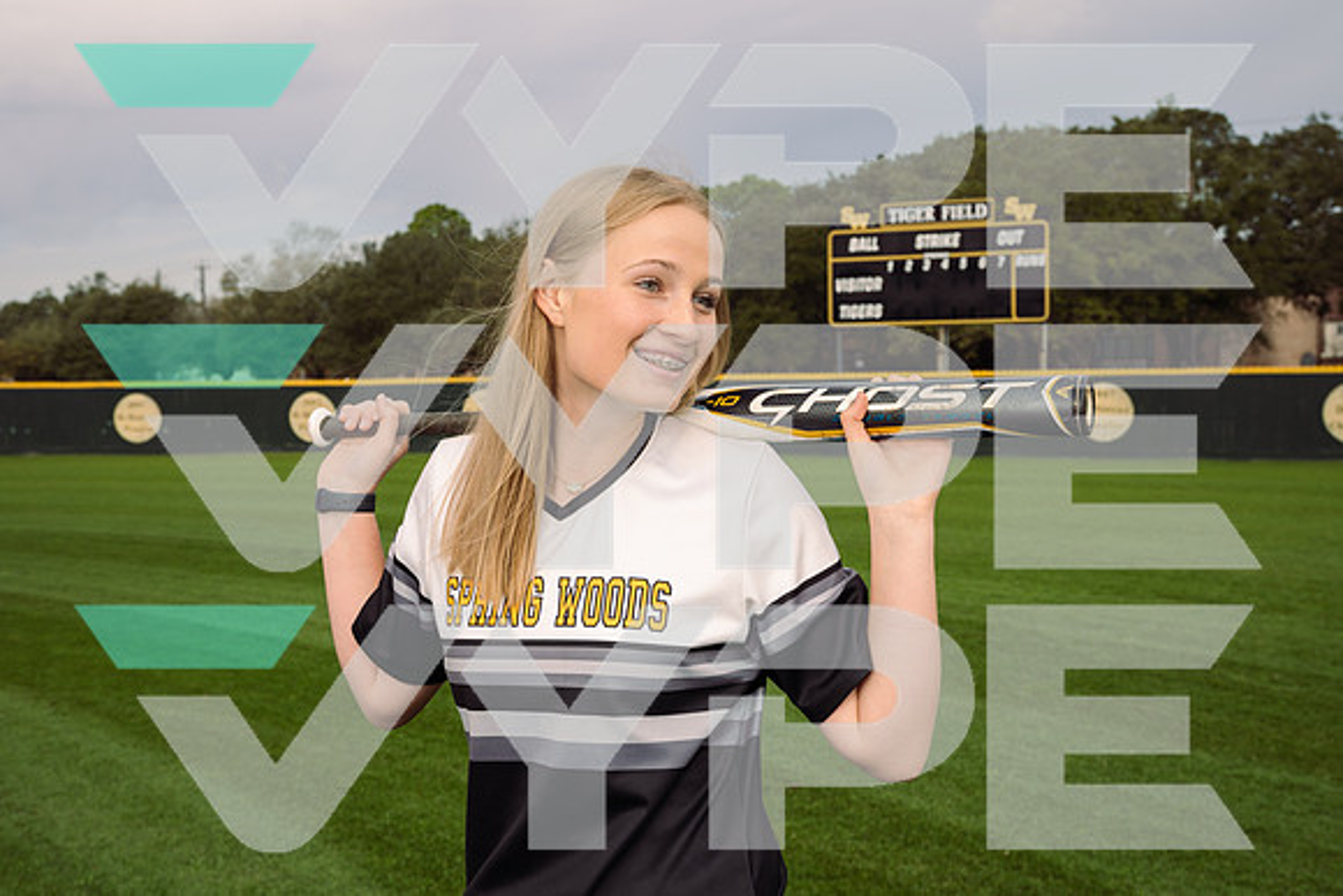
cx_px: 672
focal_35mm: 43
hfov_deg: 45.4
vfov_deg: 31.2
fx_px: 1604
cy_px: 448
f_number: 8
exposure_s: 1/200
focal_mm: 43
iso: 125
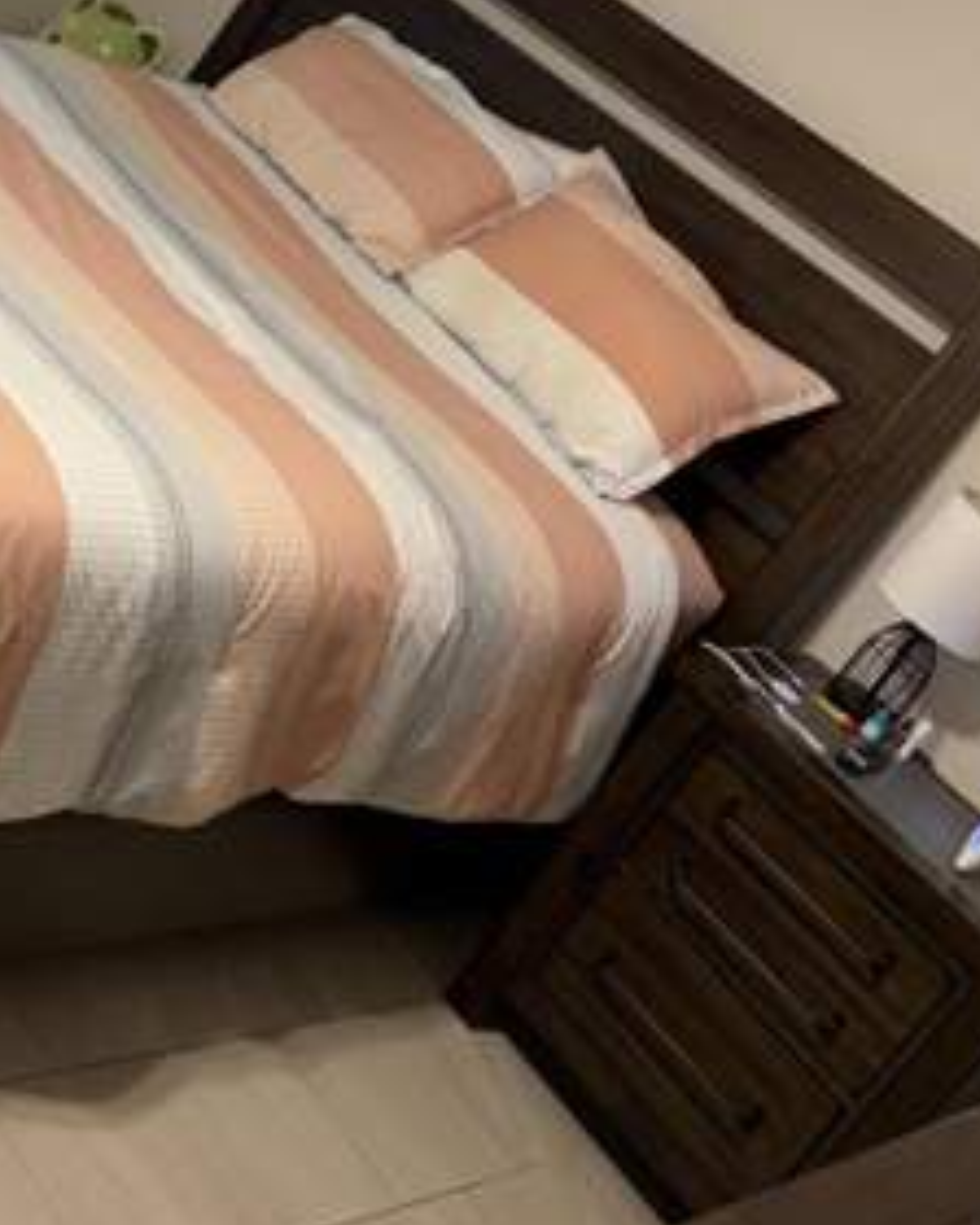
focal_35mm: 58
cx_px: 61
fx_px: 2103
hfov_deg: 25.3
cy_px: 223
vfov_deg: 31.5
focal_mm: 5.96
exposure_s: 1/60
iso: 160
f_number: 1.6
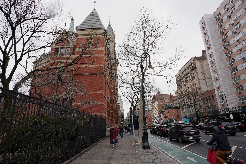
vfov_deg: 61.9
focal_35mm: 20
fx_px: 137
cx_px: 123
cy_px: 82
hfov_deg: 84.0
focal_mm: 20
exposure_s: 1/100
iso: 400
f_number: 13
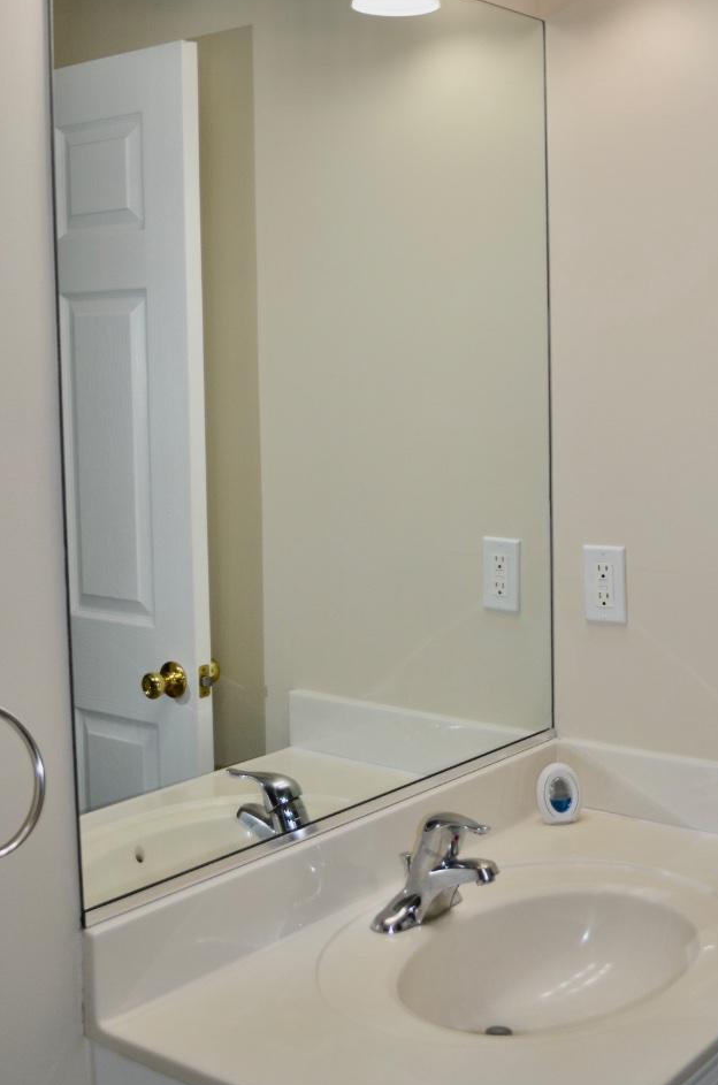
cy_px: 445
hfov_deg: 30.3
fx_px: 1323
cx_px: 437
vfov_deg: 44.4
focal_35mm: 44
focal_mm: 18
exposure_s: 1/200
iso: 180
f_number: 3.5
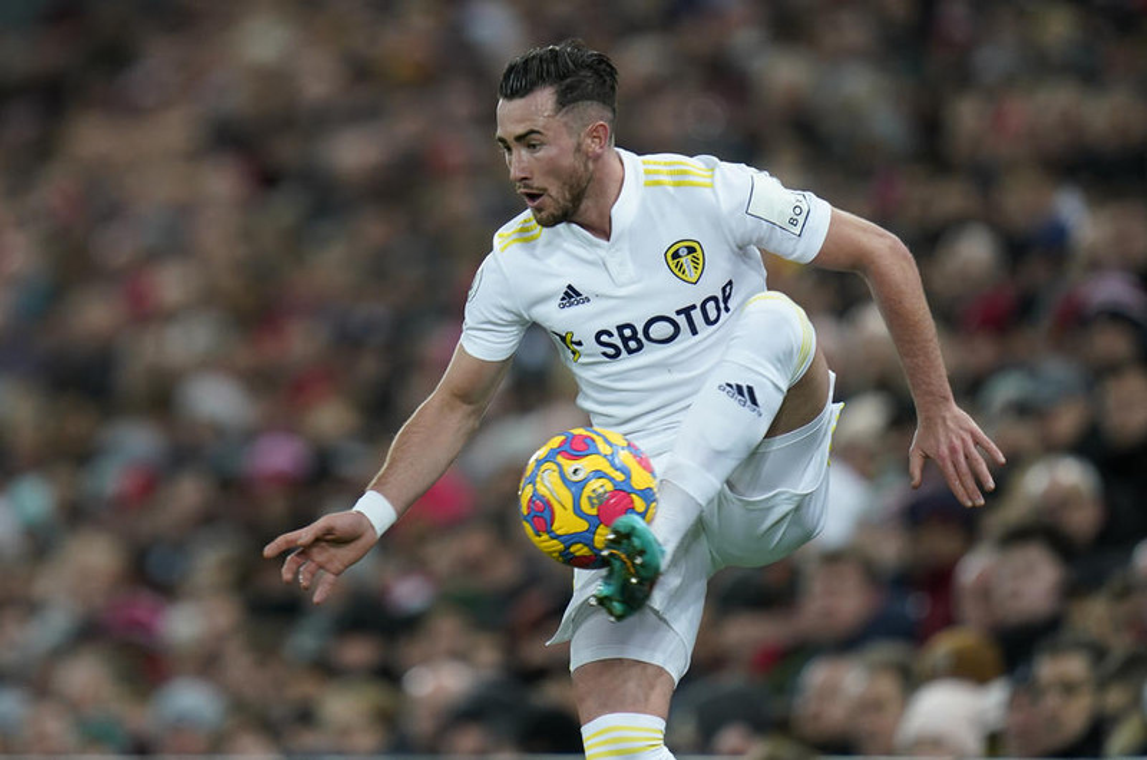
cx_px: 574
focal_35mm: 560
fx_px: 17807
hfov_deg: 3.7
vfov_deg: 2.4
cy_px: 380
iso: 1600
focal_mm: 560
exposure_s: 1/640
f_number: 4
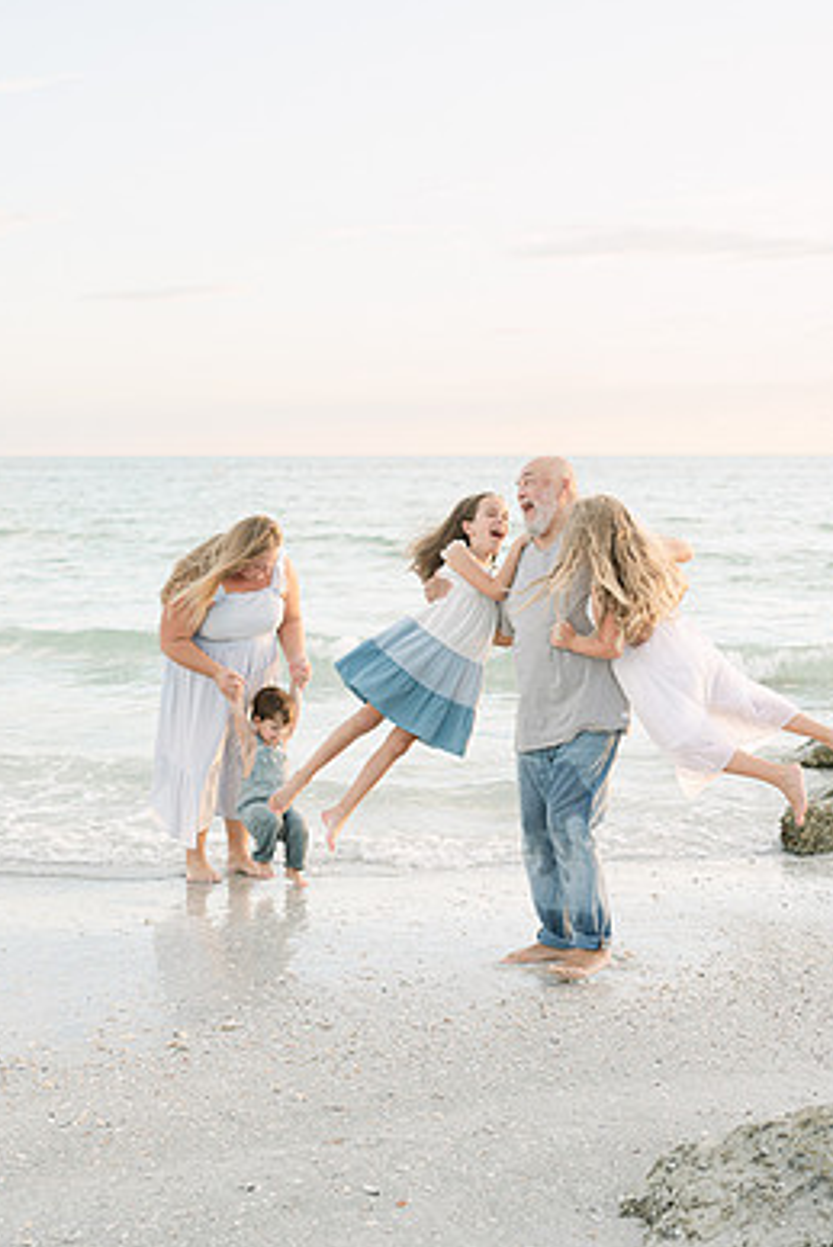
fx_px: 2011
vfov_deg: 34.4
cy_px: 562
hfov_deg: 23.4
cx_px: 360
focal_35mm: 58
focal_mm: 50
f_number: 3.2
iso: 320
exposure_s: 1/400
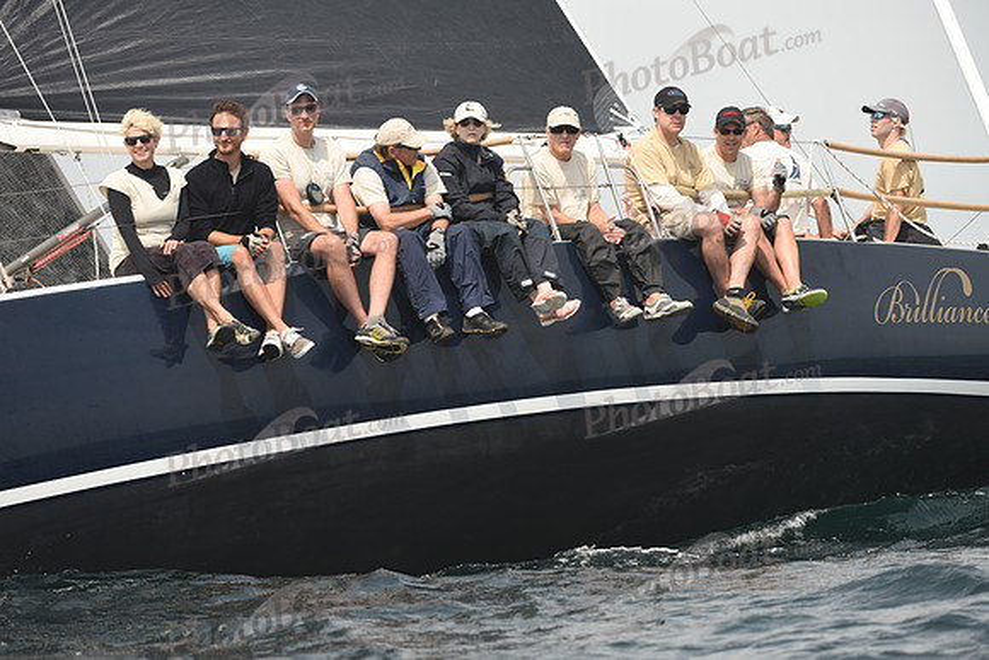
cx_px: 494
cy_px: 330
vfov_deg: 4.7
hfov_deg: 7.1
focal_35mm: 290
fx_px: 7968
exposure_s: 1/800
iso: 250
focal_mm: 290
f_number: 5
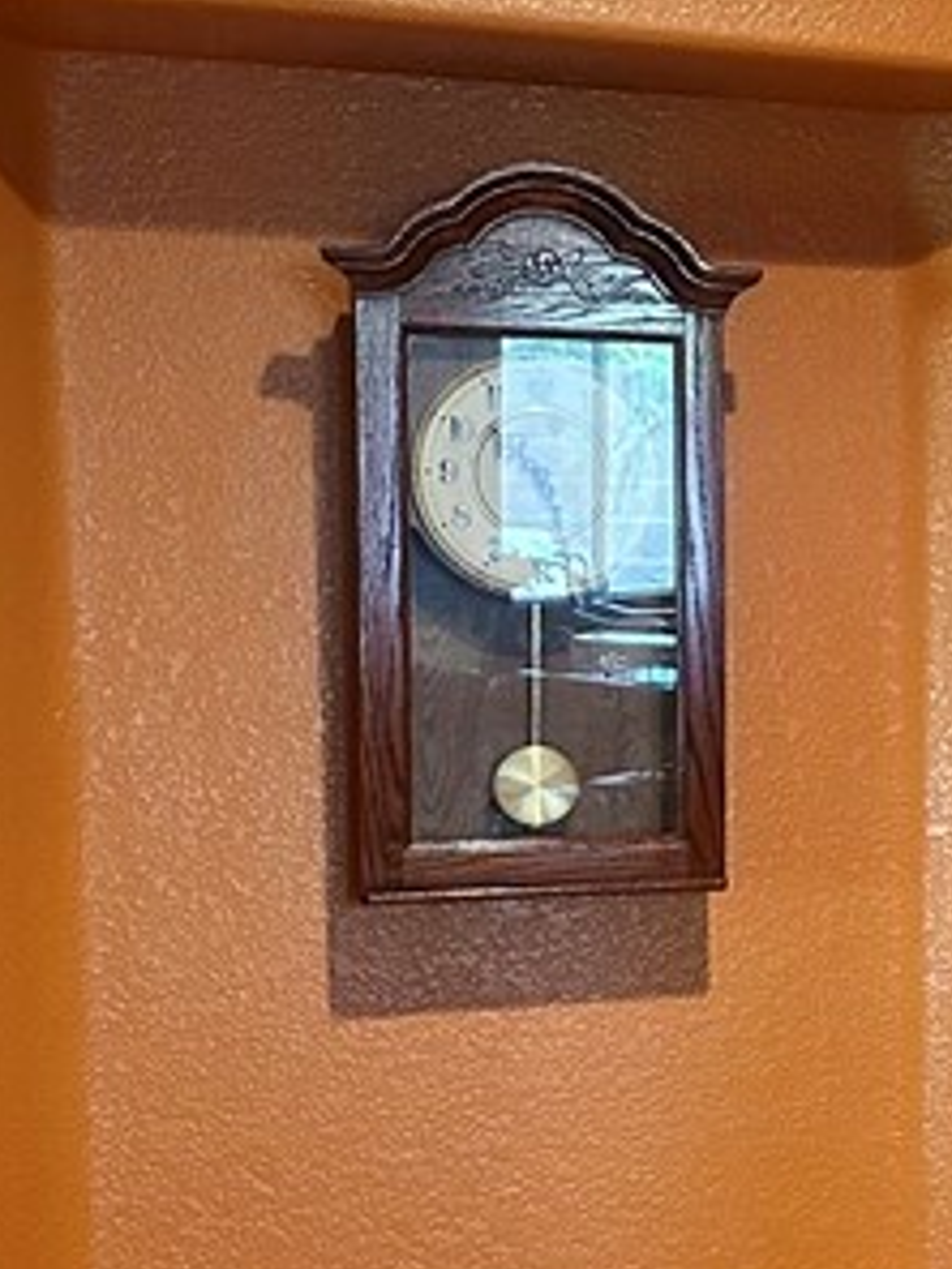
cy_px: 707
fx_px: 3044
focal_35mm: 83
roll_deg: -0.6
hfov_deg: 15.9
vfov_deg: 23.5
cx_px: 1548
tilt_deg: -0.9
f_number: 1.78
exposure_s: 1/60
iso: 500
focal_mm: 6.86
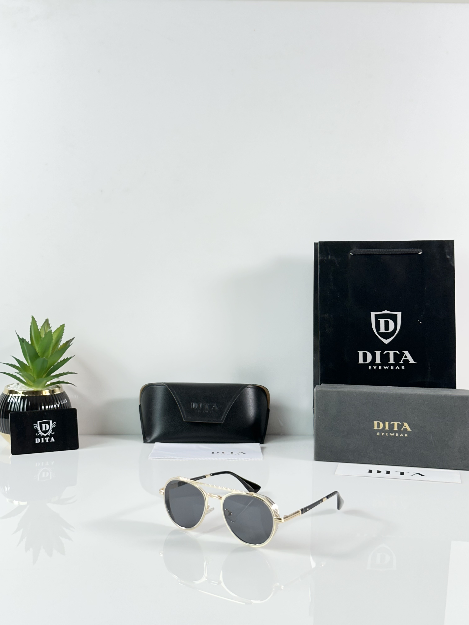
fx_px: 867
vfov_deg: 39.7
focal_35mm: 48
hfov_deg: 30.3
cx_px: 234
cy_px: 312
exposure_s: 1/100
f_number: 1.78
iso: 80
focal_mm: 6.86
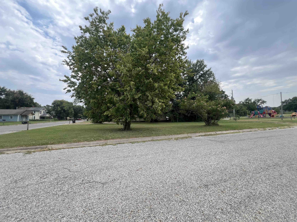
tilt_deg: +2.2
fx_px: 112
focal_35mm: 13
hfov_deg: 106.2
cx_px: 148
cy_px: 111
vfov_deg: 89.9
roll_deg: +0.4
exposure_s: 1/376
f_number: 1.8
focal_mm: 1.57
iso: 32
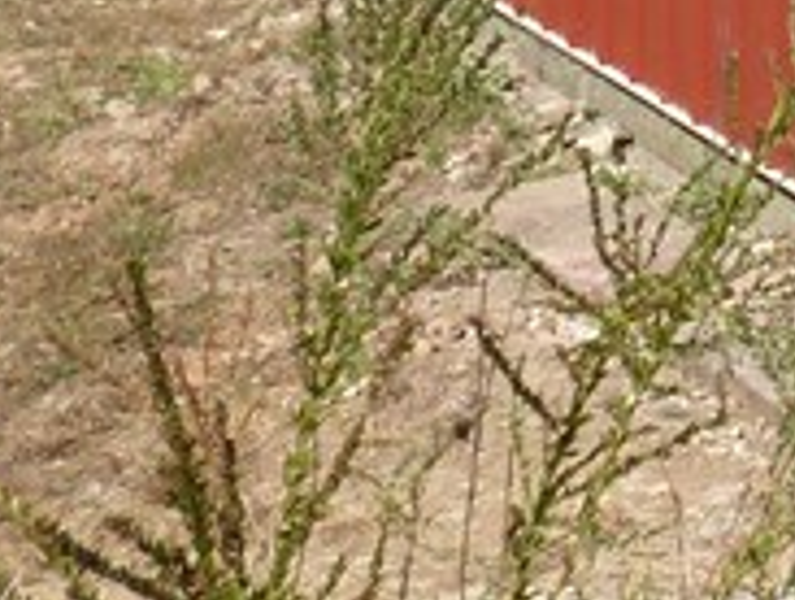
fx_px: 3084
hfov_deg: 12.0
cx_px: 1885
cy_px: -787
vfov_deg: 9.9
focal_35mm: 134
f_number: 3.3
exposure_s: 1/800
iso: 100
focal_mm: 4.3
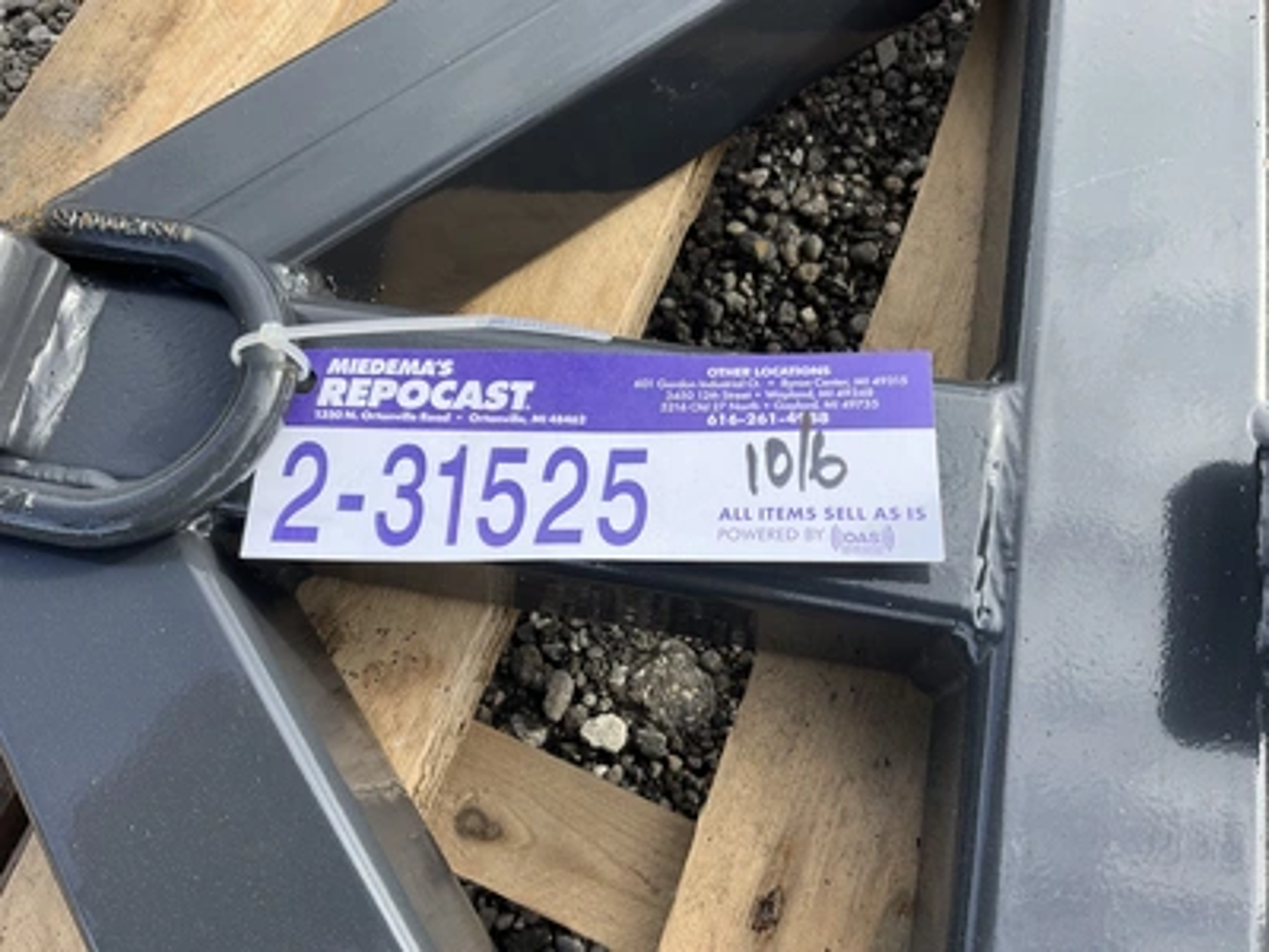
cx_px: 634
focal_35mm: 29
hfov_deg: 61.7
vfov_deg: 48.2
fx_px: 1063
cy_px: 476
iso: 25
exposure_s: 1/650
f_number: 1.8
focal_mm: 3
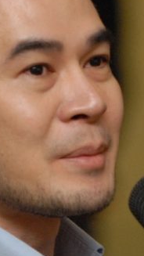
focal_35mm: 886
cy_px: 145
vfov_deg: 2.4
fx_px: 6013
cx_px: 81
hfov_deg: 1.4
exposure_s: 1/100
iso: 1000
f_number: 2.8
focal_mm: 180
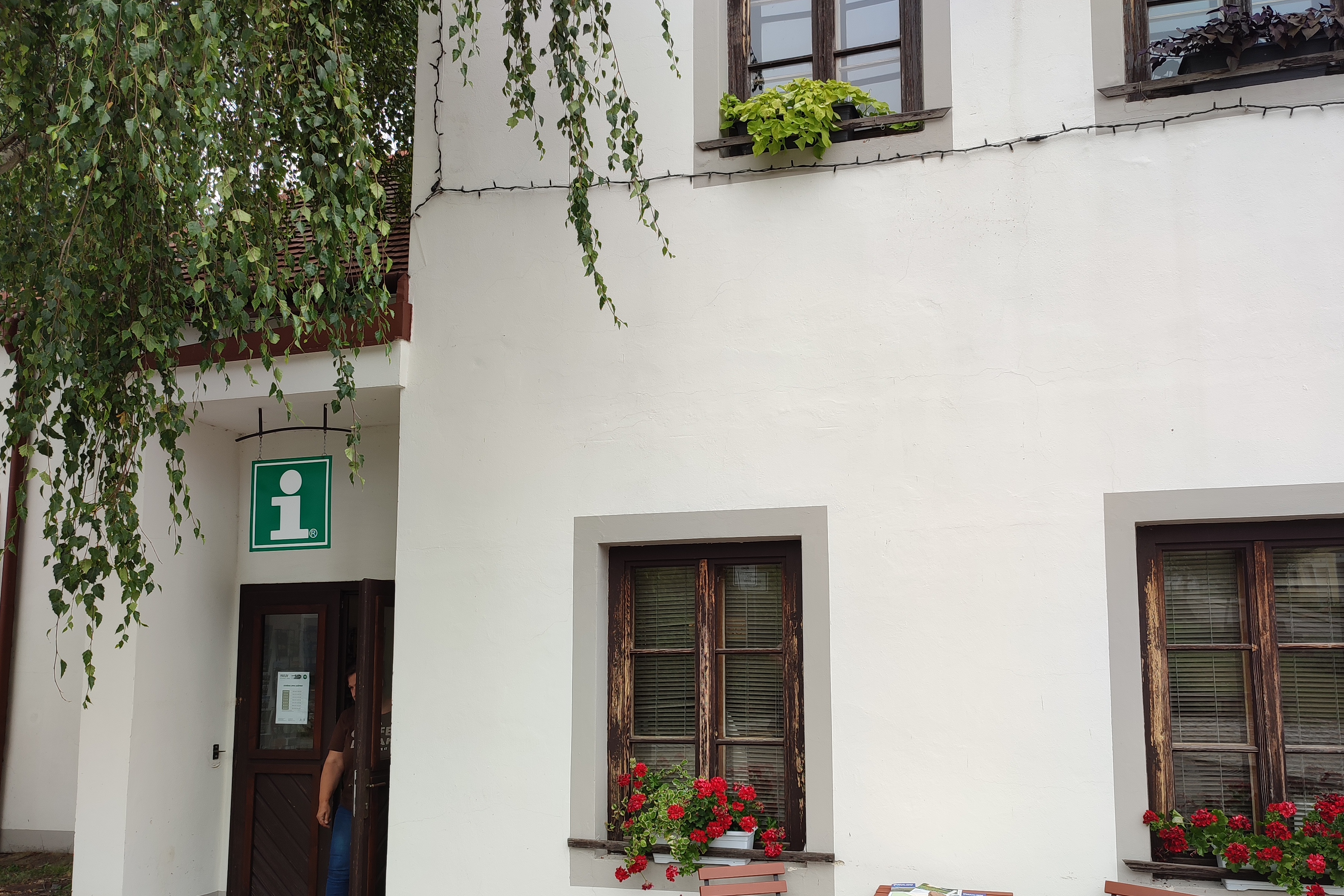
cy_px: 552
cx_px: 724
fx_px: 1083
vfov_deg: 44.6
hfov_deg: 63.6
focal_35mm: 29
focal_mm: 6.04
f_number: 1.9
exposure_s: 1/231
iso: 50
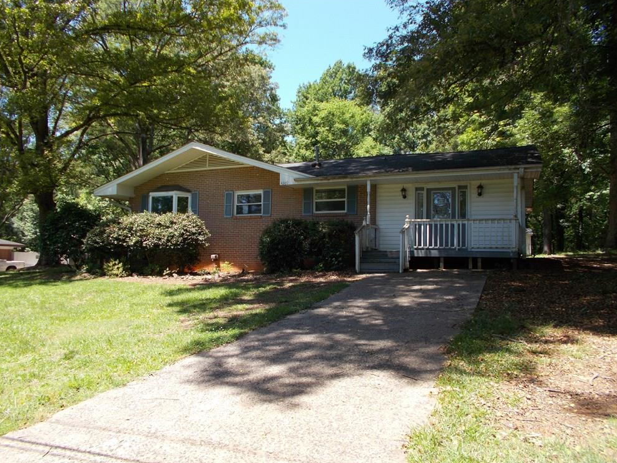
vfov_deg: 51.4
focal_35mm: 27
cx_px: 299
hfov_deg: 65.3
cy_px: 234
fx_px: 481
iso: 80
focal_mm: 4.6
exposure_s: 1/250
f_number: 3.2
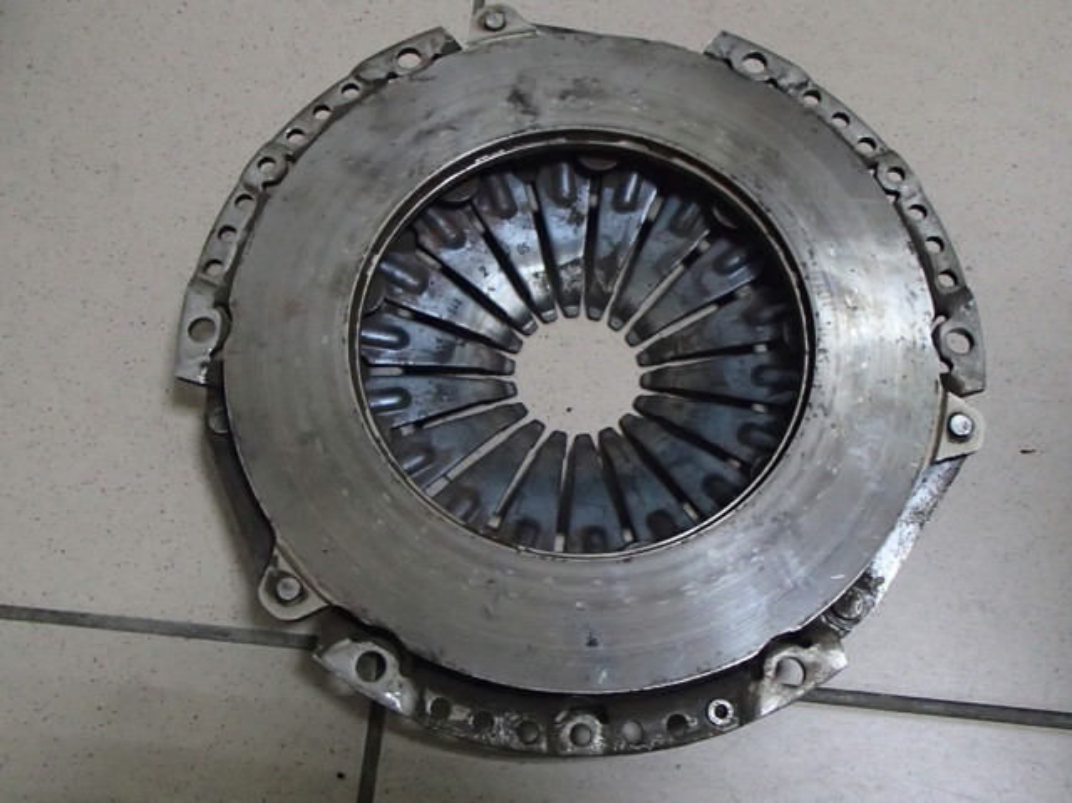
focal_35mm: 37
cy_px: 402
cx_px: 536
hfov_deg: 50.2
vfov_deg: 38.6
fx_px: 1145
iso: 1600
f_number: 4.7
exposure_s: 1/30
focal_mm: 6.64
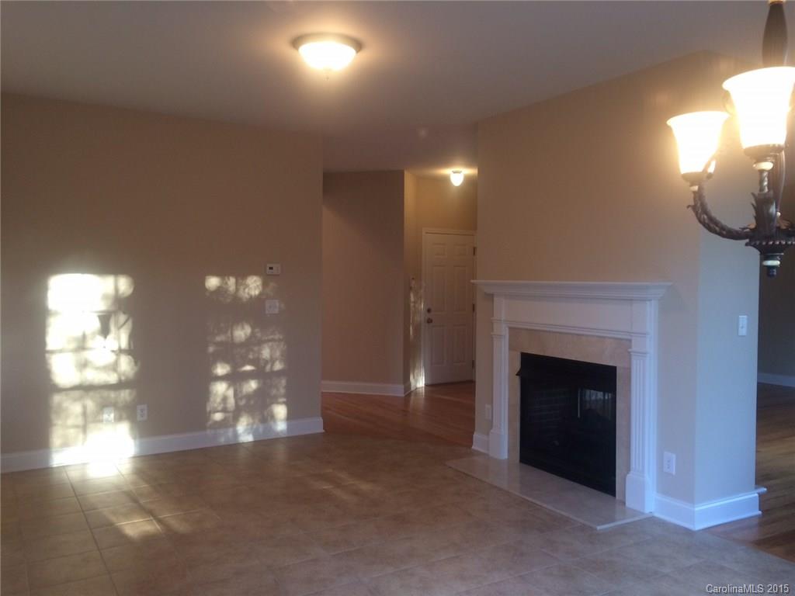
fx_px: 689
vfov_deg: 46.8
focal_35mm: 30
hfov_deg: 60.0
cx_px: 398
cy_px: 298
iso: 100
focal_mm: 4.12
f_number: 2.2
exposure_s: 1/30
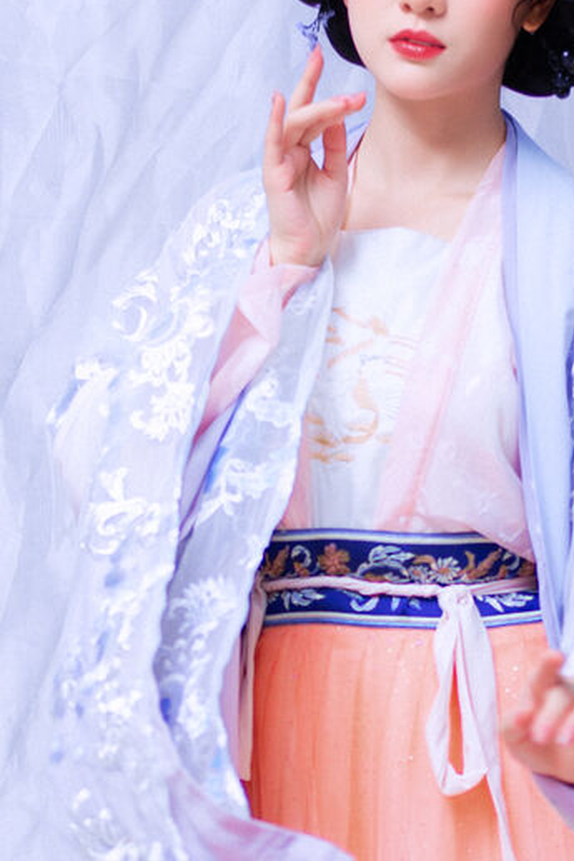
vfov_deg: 11.8
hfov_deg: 7.9
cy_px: 588
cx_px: 386
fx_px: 4158
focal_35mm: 174
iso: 100
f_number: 2
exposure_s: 1/160
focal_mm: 50
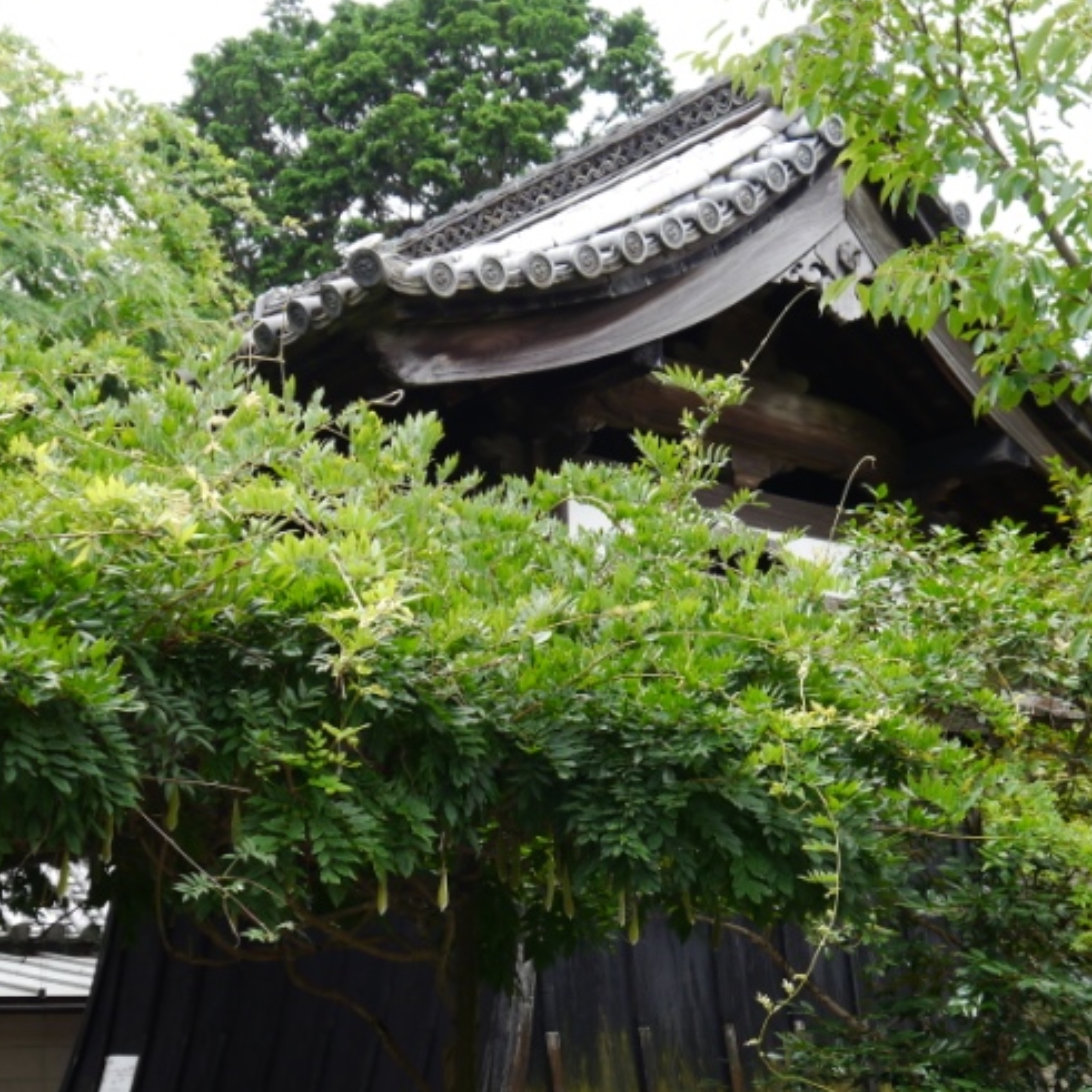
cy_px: 712
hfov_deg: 28.8
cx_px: 749
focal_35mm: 59
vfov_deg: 28.9
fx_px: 2106
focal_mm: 16
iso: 160
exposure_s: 1/160
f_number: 5
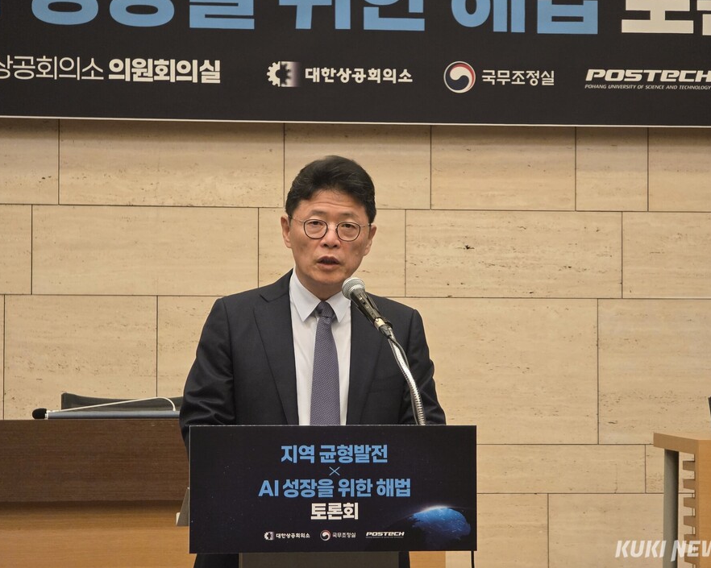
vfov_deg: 12.7
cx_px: 361
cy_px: 282
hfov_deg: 15.9
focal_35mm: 121
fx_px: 2545
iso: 1250
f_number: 3.4
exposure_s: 1/60
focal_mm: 18.6
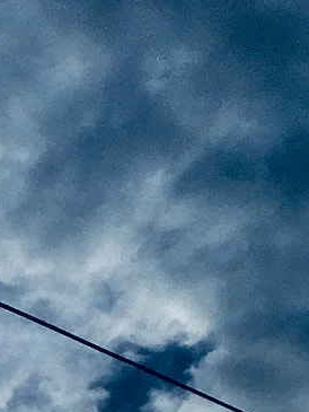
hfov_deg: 10.6
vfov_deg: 13.4
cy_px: 822
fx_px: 1511
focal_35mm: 127
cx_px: -323
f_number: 2.2
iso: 25
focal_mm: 4.15
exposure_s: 1/3663
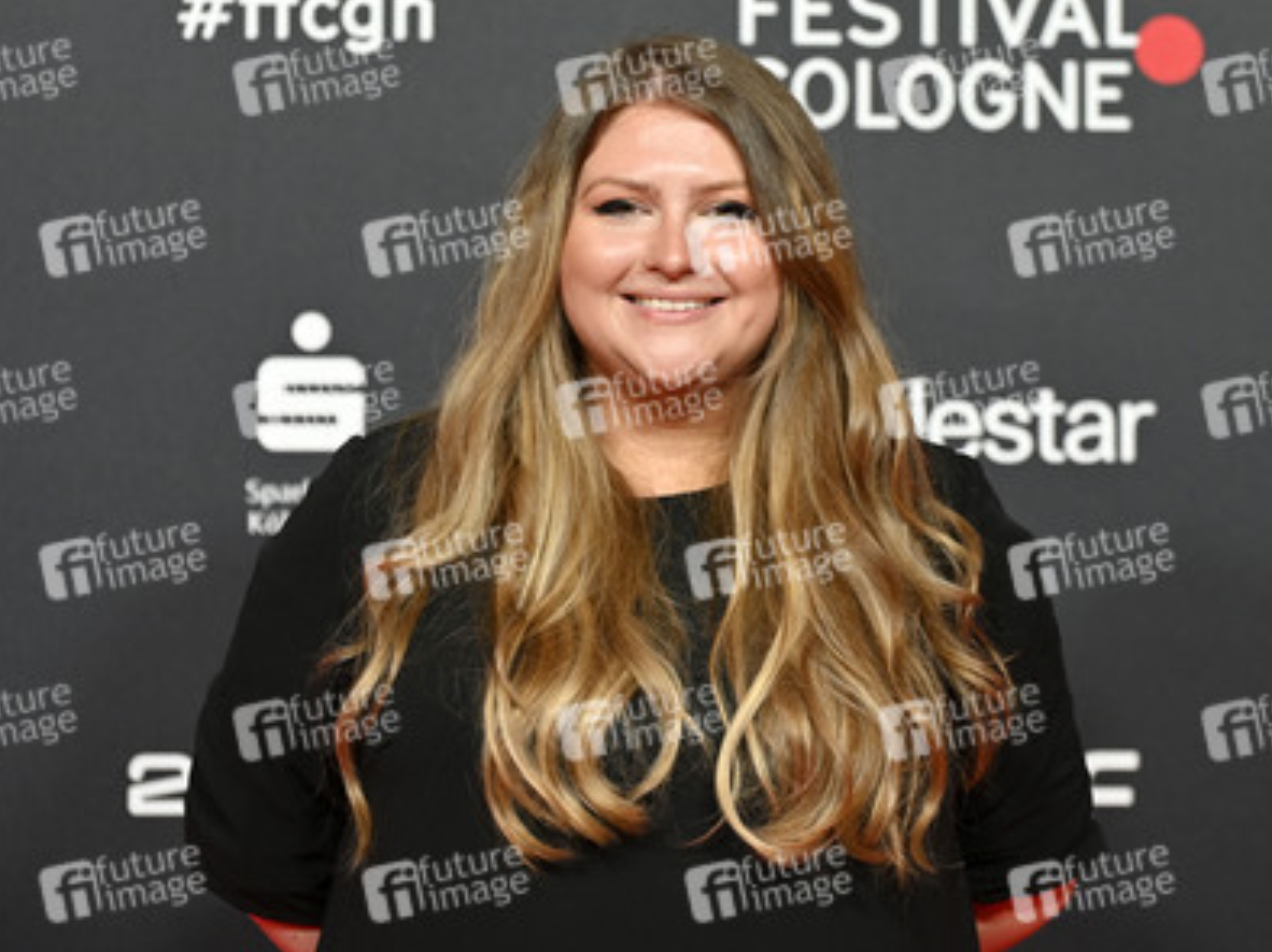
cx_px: 683
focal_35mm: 110
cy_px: 481
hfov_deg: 17.9
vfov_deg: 13.4
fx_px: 4040
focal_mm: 100
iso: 800
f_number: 2.8
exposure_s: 1/400
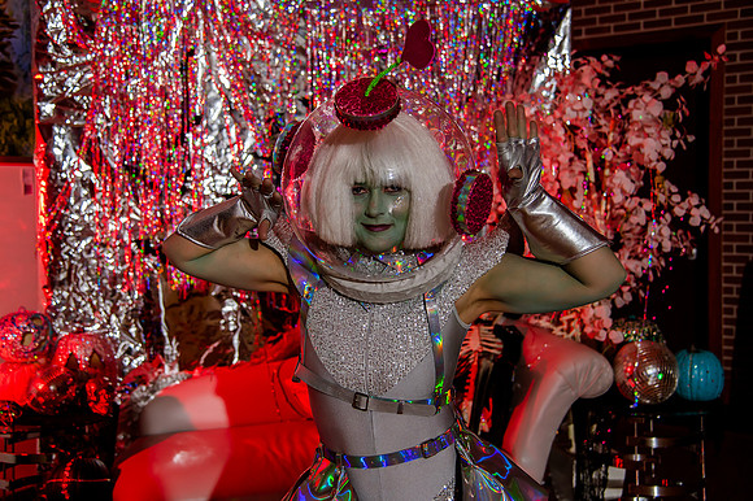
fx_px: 961
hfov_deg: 42.8
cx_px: 360
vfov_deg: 29.2
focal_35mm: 46
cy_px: 239
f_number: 4
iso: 800
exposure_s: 1/160
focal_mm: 44
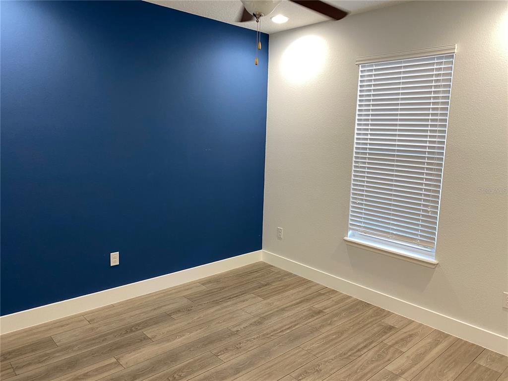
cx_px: 254
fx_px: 382
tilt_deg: -8.5
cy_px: 190
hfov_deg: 67.3
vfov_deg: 53.1
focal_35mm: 26
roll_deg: -2.4
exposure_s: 1/60
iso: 160
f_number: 1.8
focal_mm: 4.25
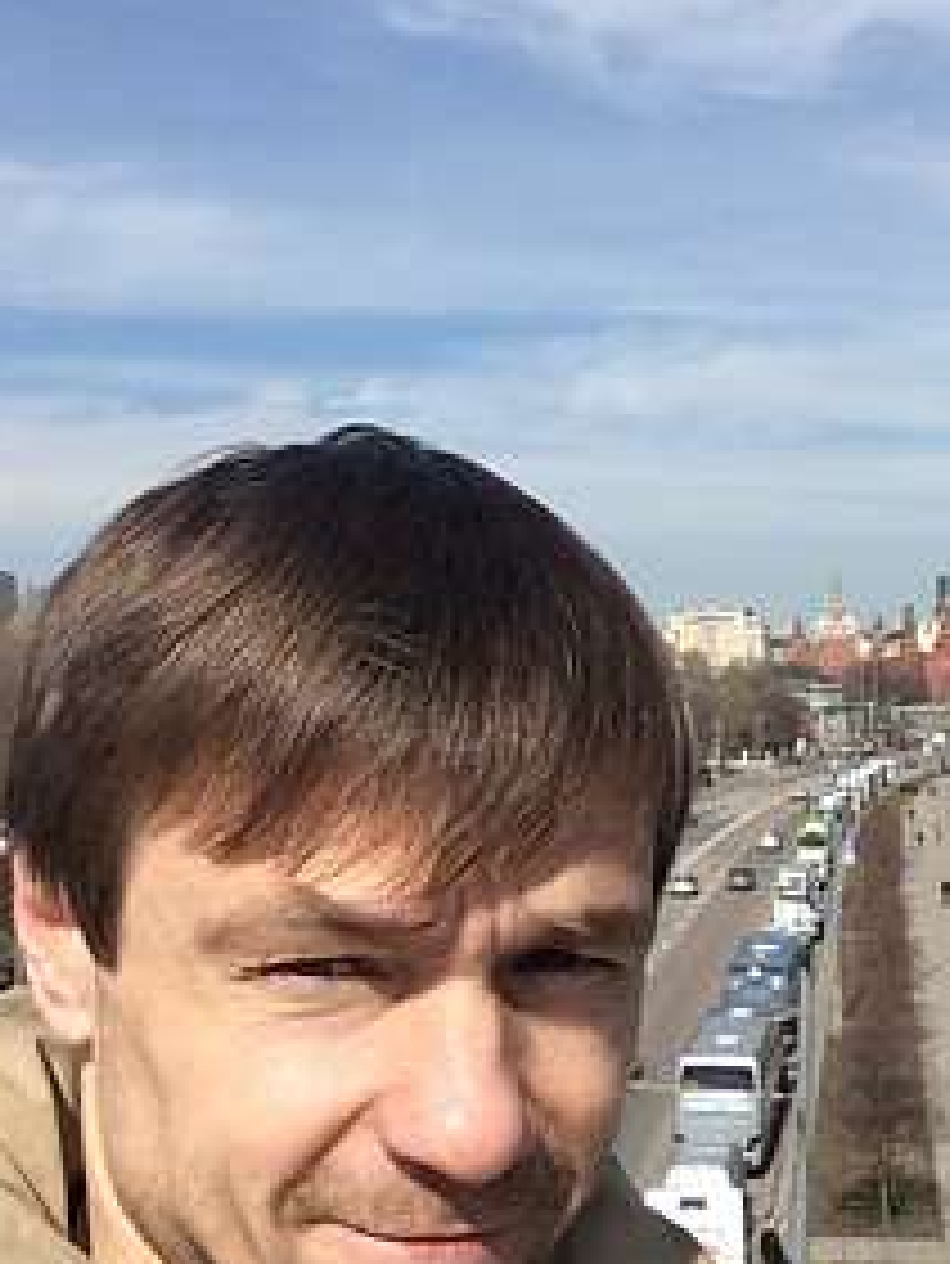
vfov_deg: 35.9
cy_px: 810
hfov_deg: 26.9
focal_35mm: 53
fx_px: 1938
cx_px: 788
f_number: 2.4
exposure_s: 1/2288
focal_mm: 2.15
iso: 50
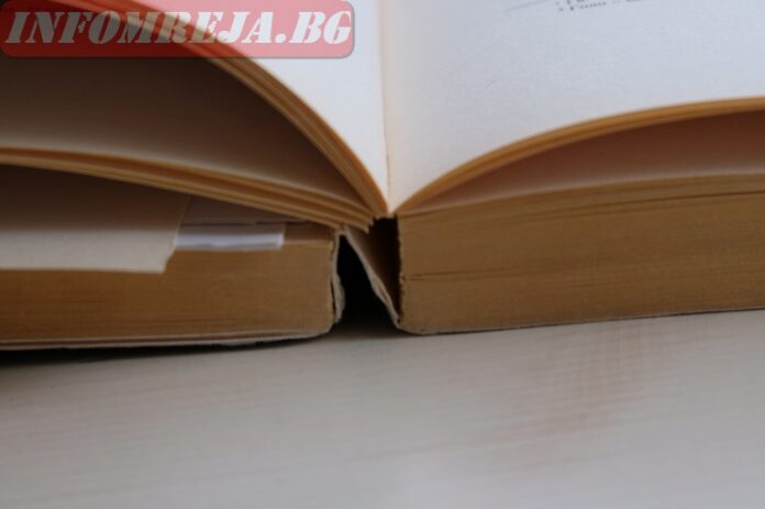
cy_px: 254
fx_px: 1232
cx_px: 382
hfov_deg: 34.5
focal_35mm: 58
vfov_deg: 23.3
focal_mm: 38.7
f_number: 5.6
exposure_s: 1/160
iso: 400
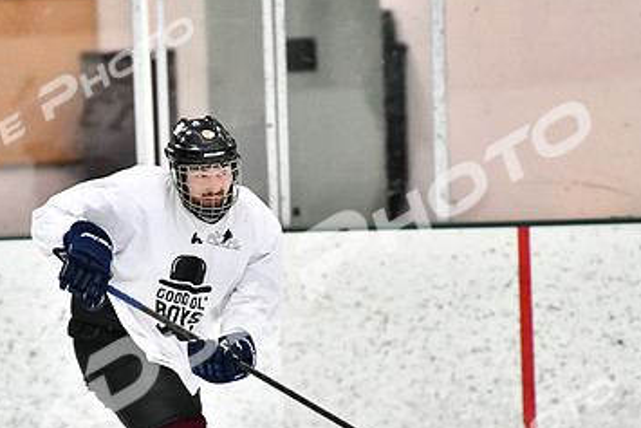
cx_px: 195
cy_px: 326
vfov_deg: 3.0
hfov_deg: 4.4
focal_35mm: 466
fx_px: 8300
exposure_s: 1/1250
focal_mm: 190
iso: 5000
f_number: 2.8
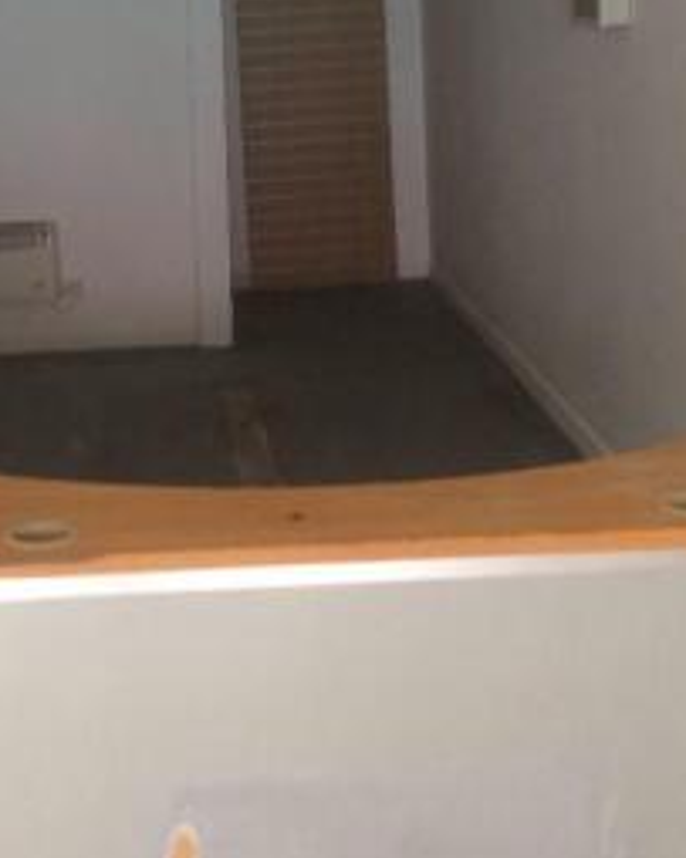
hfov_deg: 23.0
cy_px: 160
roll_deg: +2.1
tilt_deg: -5.8
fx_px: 1651
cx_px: 90
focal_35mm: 65
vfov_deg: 28.5
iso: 125
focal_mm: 4.15
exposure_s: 1/33
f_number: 2.2
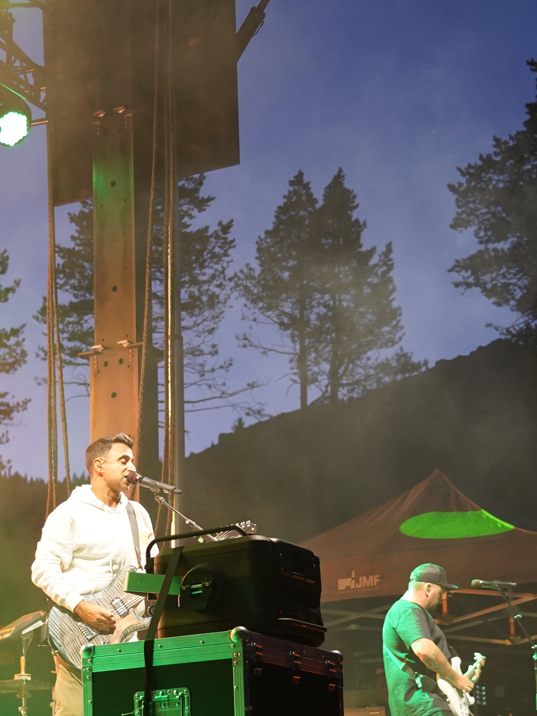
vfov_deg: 22.1
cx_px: 202
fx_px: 1820
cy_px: 523
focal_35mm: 88
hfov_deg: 16.8
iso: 2500
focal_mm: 40
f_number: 4
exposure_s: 1/160
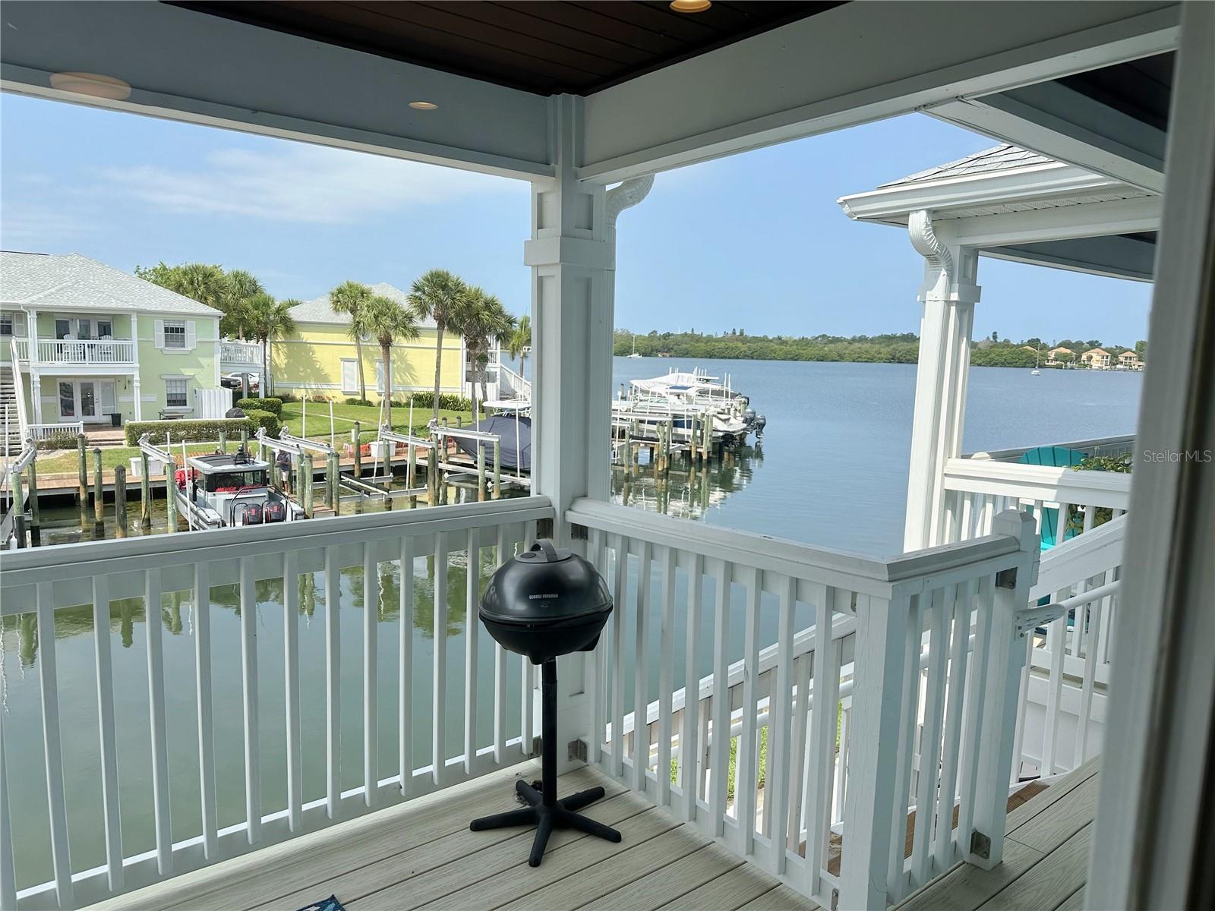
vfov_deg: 56.8
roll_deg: -1.8
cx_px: 608
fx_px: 842
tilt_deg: -7.3
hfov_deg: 71.6
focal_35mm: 24
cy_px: 456
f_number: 1.78
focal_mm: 6.86
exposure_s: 1/4184
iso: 80
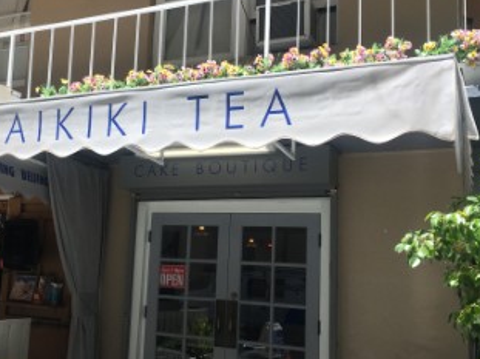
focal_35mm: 42
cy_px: 191
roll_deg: -4.2
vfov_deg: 34.3
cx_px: 181
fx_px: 582
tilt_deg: +7.3
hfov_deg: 44.5
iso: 25
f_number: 2.2
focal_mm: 4.15
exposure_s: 1/1451
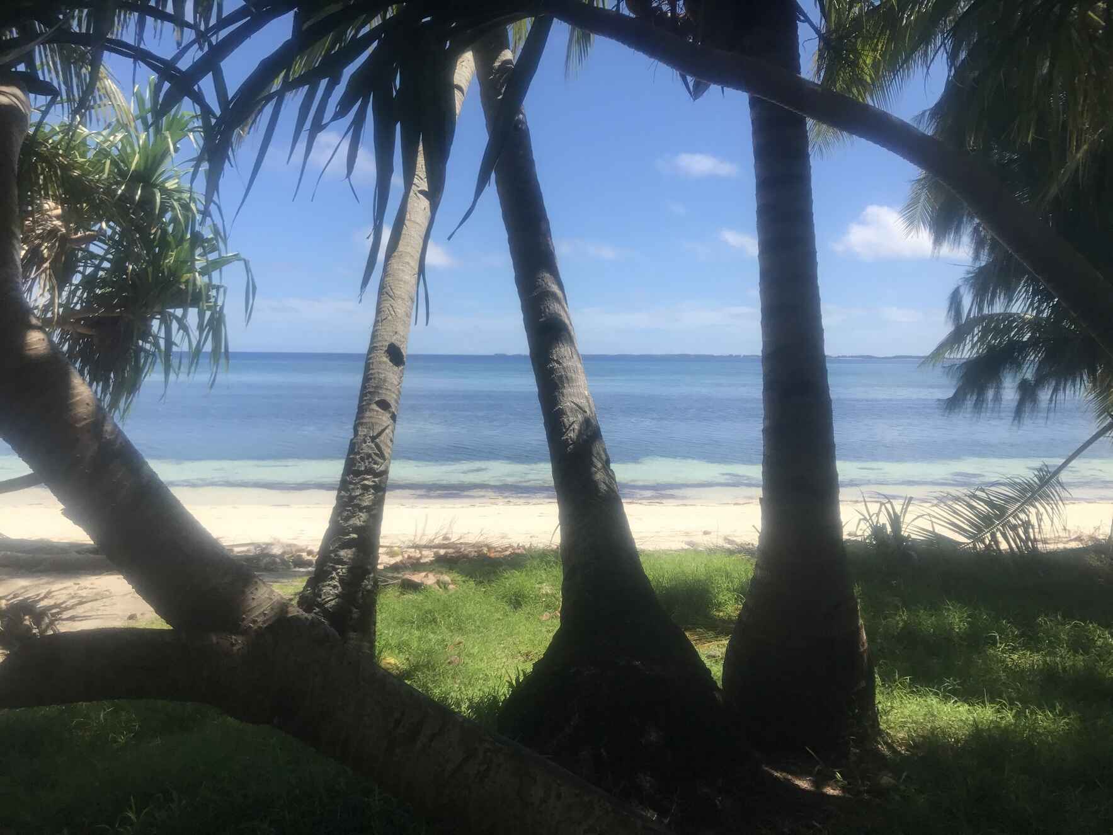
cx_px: 556
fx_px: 900
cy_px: 418
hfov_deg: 63.4
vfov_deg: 49.7
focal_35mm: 28
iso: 20
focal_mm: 3.99
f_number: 1.8
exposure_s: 1/2457
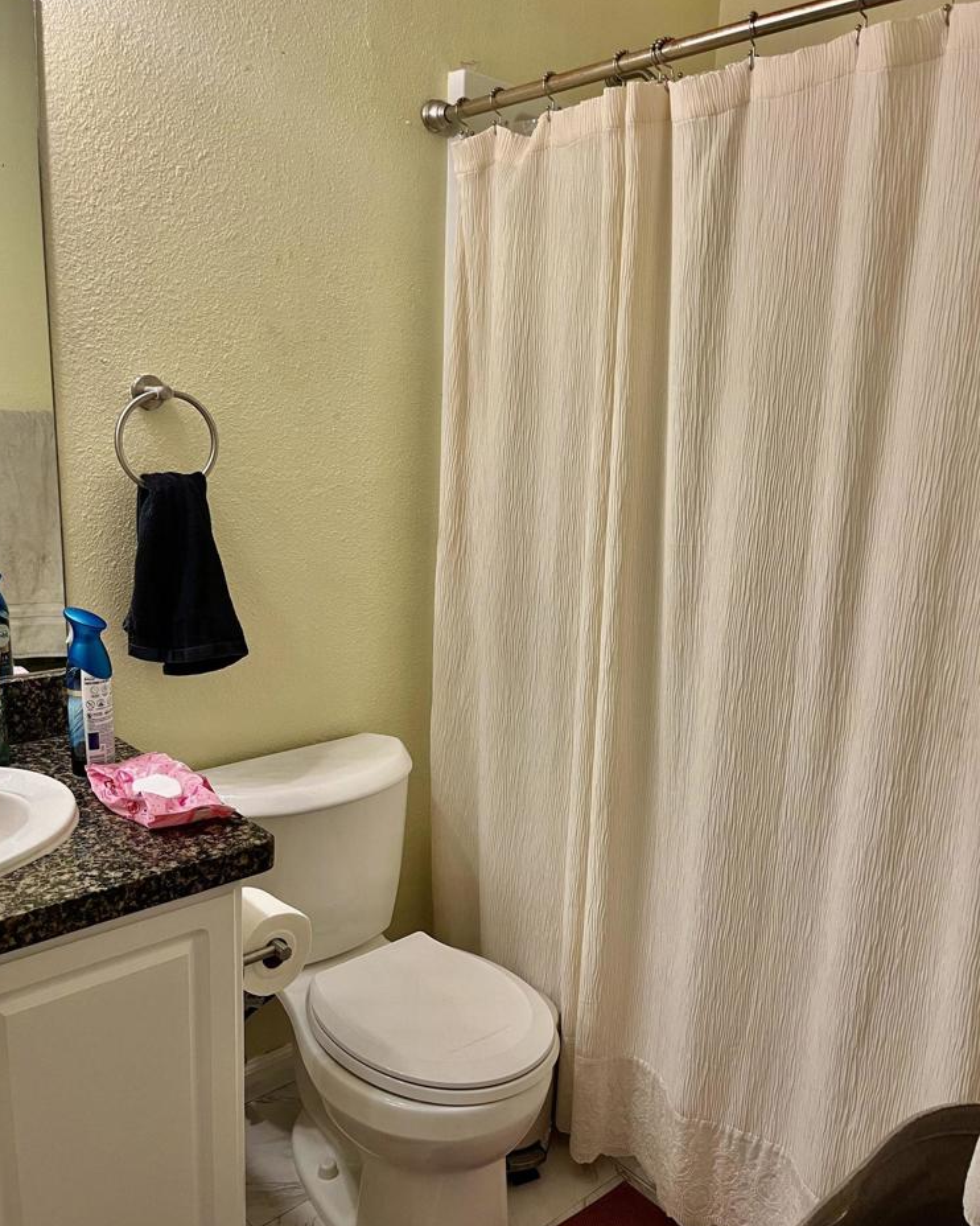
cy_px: 625
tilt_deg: -11.4
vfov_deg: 62.2
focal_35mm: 28
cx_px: 495
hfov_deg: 51.5
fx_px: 1015
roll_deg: -2.9
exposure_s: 1/60
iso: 80
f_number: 1.6
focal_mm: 5.1
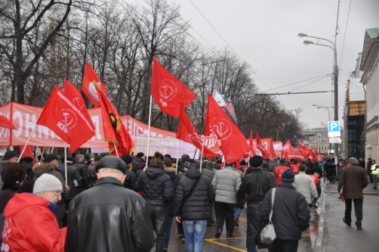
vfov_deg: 28.0
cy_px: 126
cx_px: 190
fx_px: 505
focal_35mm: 48
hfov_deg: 41.2
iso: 200
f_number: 4
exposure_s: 1/200
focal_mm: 32
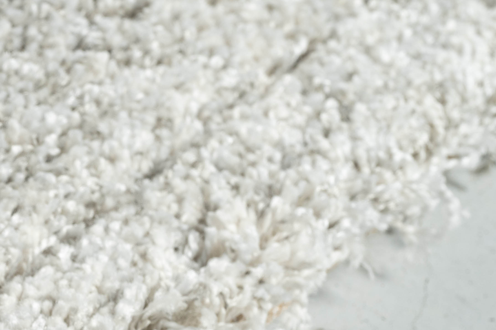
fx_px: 3238
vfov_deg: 5.8
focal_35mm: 235
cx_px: -248
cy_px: 465
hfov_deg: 8.6
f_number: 11
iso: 100
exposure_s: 1/125
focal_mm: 62
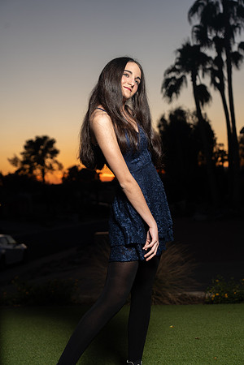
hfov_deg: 24.2
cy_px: 182
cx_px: 122
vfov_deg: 35.6
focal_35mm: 56
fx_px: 569
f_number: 4
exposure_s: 1/200
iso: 100
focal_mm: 56
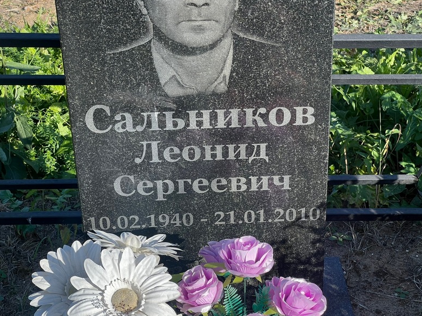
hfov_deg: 24.7
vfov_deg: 18.7
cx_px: 209
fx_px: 963
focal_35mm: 79
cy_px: 160
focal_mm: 9
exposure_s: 1/201
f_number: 2.8
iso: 32
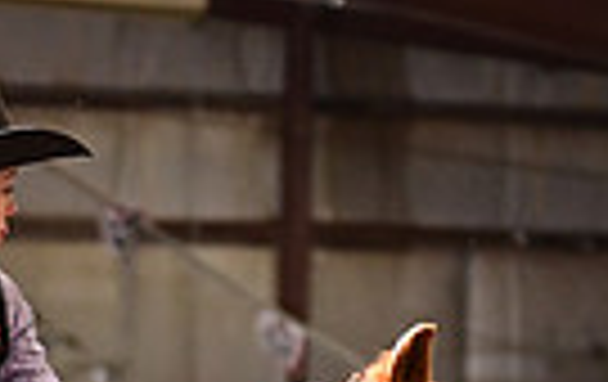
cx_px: -284
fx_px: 6891
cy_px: 856
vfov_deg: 3.2
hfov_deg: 5.0
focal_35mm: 415
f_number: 3.2
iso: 1600
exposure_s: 1/250
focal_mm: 95
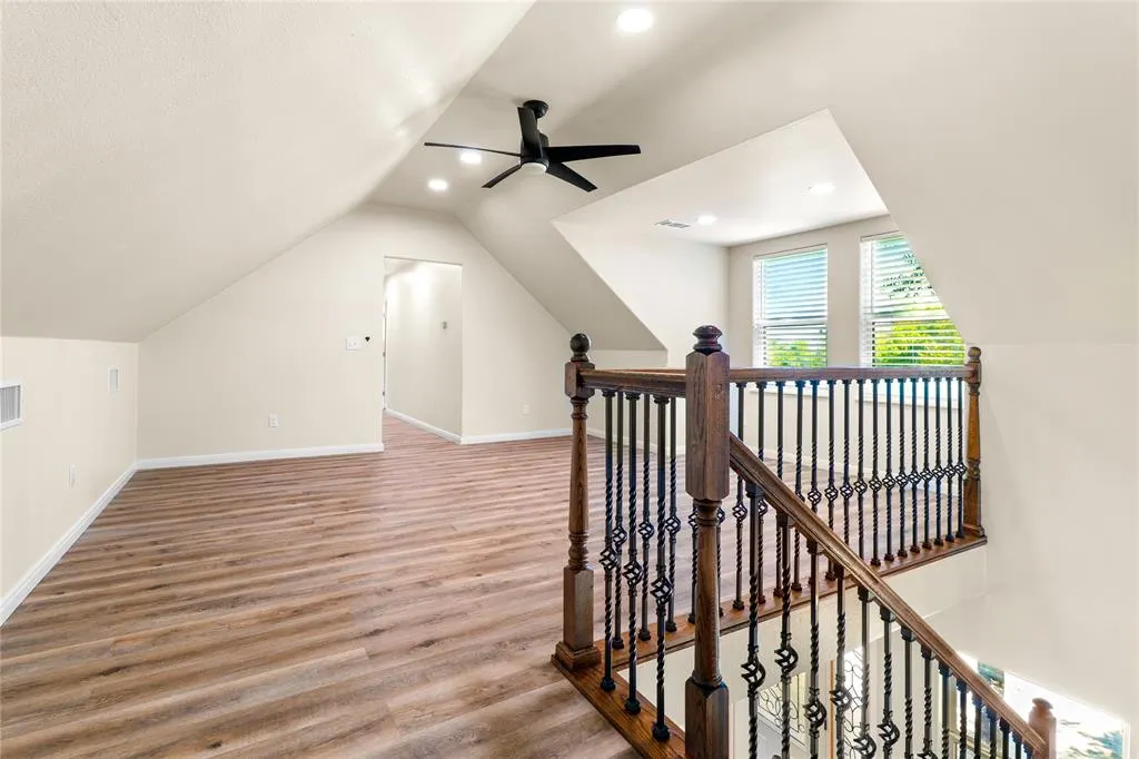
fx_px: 506
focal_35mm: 16
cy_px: 380
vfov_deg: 73.7
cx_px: 570
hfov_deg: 96.8
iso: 125
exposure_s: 2
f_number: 9
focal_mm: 16
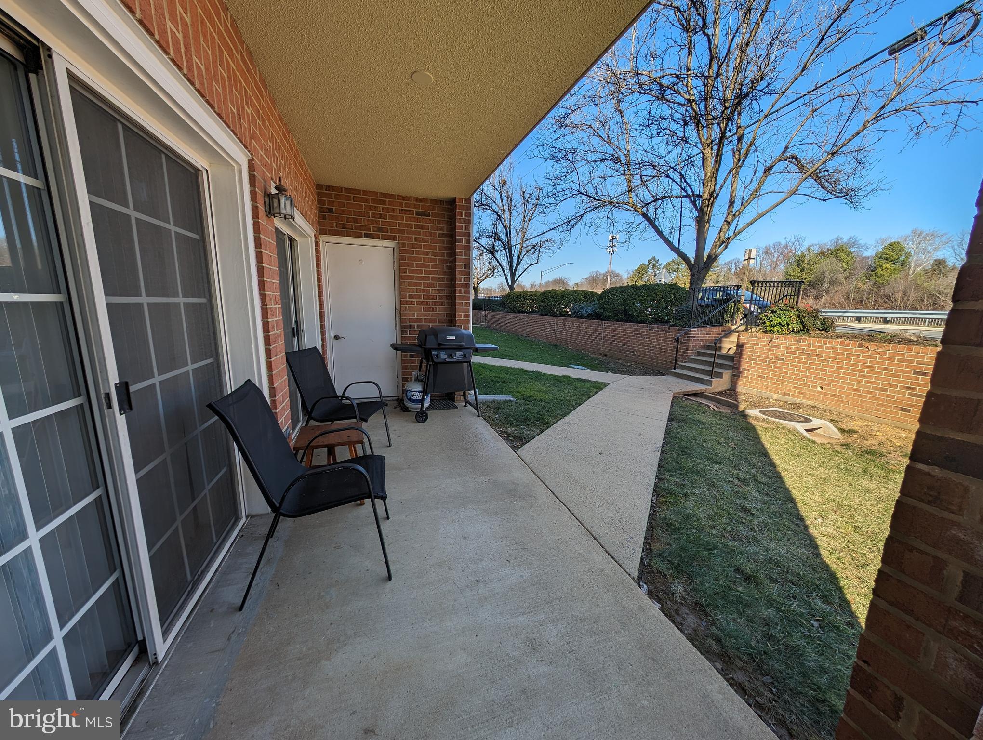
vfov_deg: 94.6
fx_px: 341
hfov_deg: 110.5
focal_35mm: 12
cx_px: 492
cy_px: 370
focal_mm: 2.23
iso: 40
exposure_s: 1/1190
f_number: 1.95
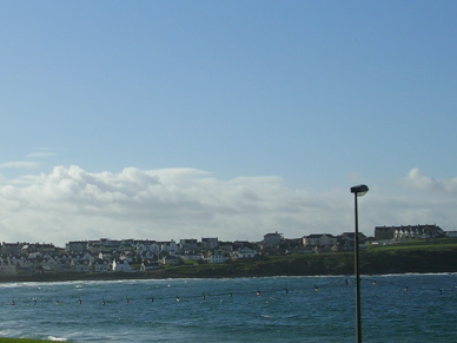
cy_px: 269
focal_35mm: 99
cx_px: 95
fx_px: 1307
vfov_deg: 14.9
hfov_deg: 19.6
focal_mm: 9.1
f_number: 3.4
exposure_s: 1/1232
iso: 50
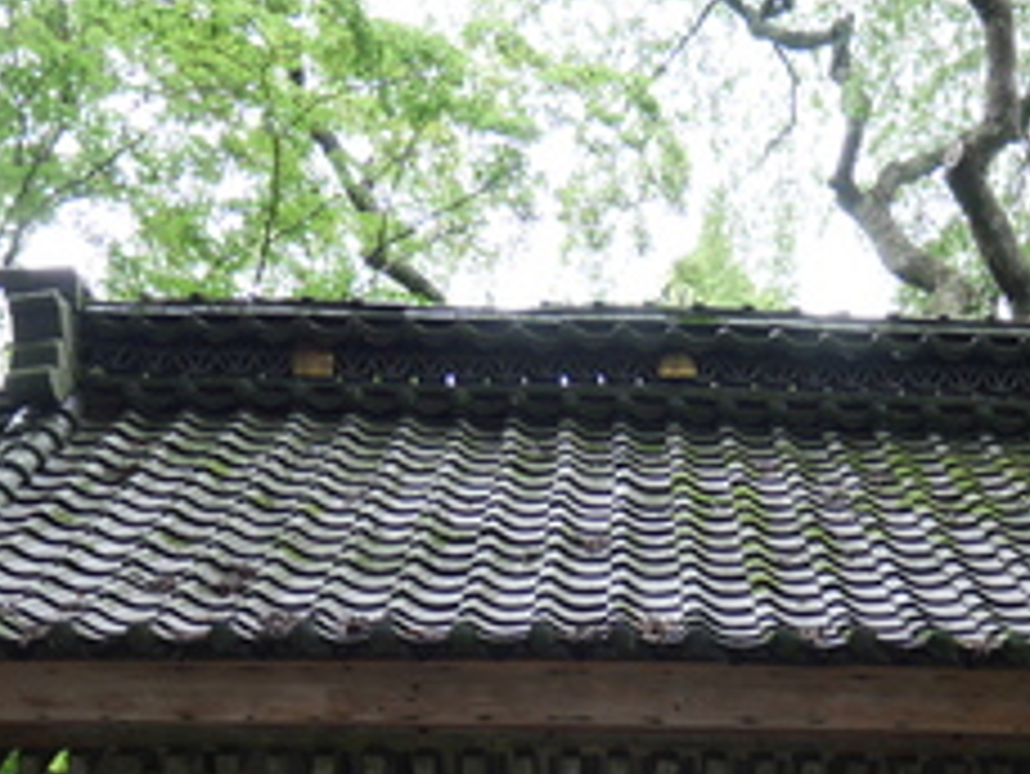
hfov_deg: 30.3
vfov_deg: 21.2
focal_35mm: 63
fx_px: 1876
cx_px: 733
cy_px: 1001
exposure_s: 1/60
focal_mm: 12
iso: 320
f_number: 3.5
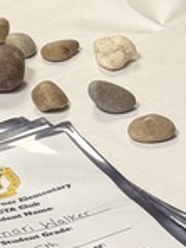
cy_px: -77
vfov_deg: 11.6
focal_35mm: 166
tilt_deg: -17.8
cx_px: 42
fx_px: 1189
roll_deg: +4.0
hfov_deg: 8.9
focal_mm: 6.76
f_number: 1.78
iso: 200
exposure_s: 1/120
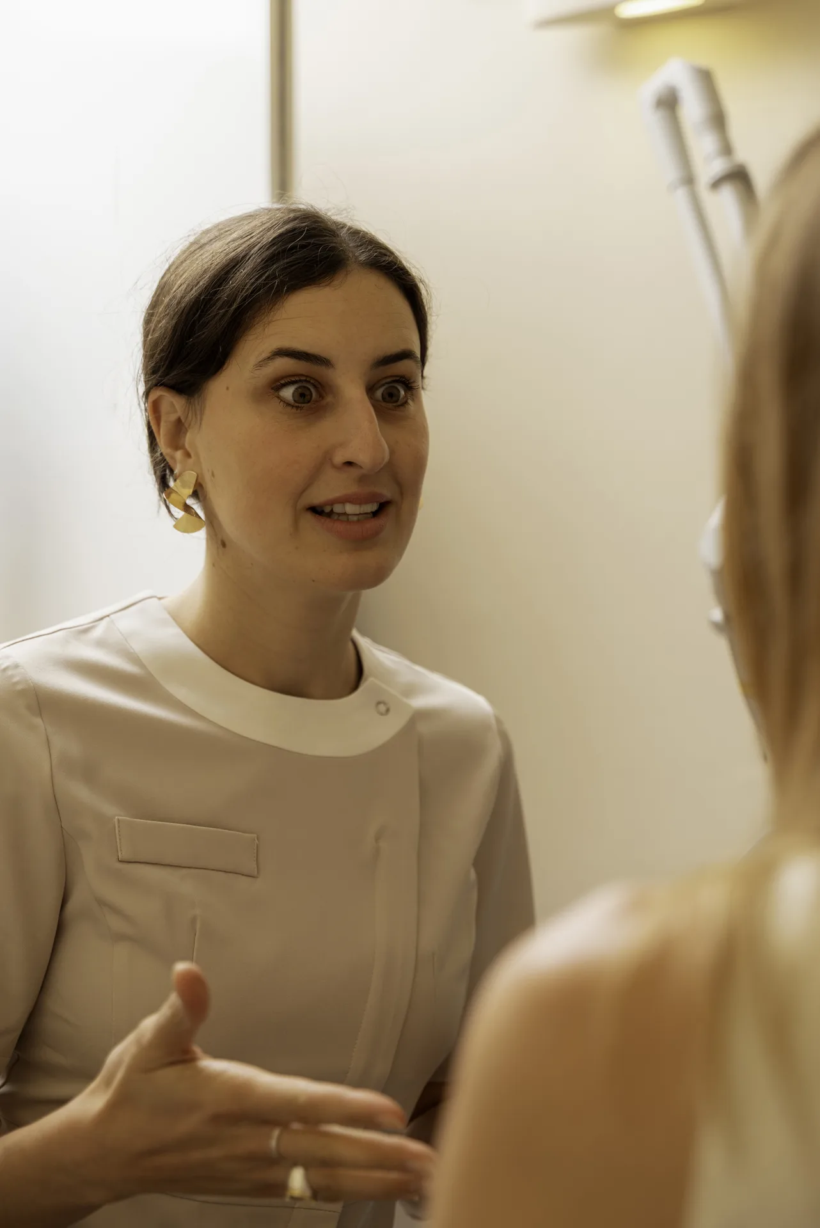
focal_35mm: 55
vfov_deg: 36.2
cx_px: 410
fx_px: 1877
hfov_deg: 24.6
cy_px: 614
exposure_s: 1/250
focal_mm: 55
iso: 200
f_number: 3.2
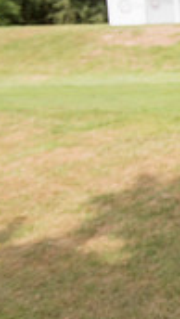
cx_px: 527
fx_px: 957
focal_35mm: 113
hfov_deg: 8.9
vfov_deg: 18.9
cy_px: 172
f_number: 4
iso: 400
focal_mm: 32
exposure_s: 1/4000
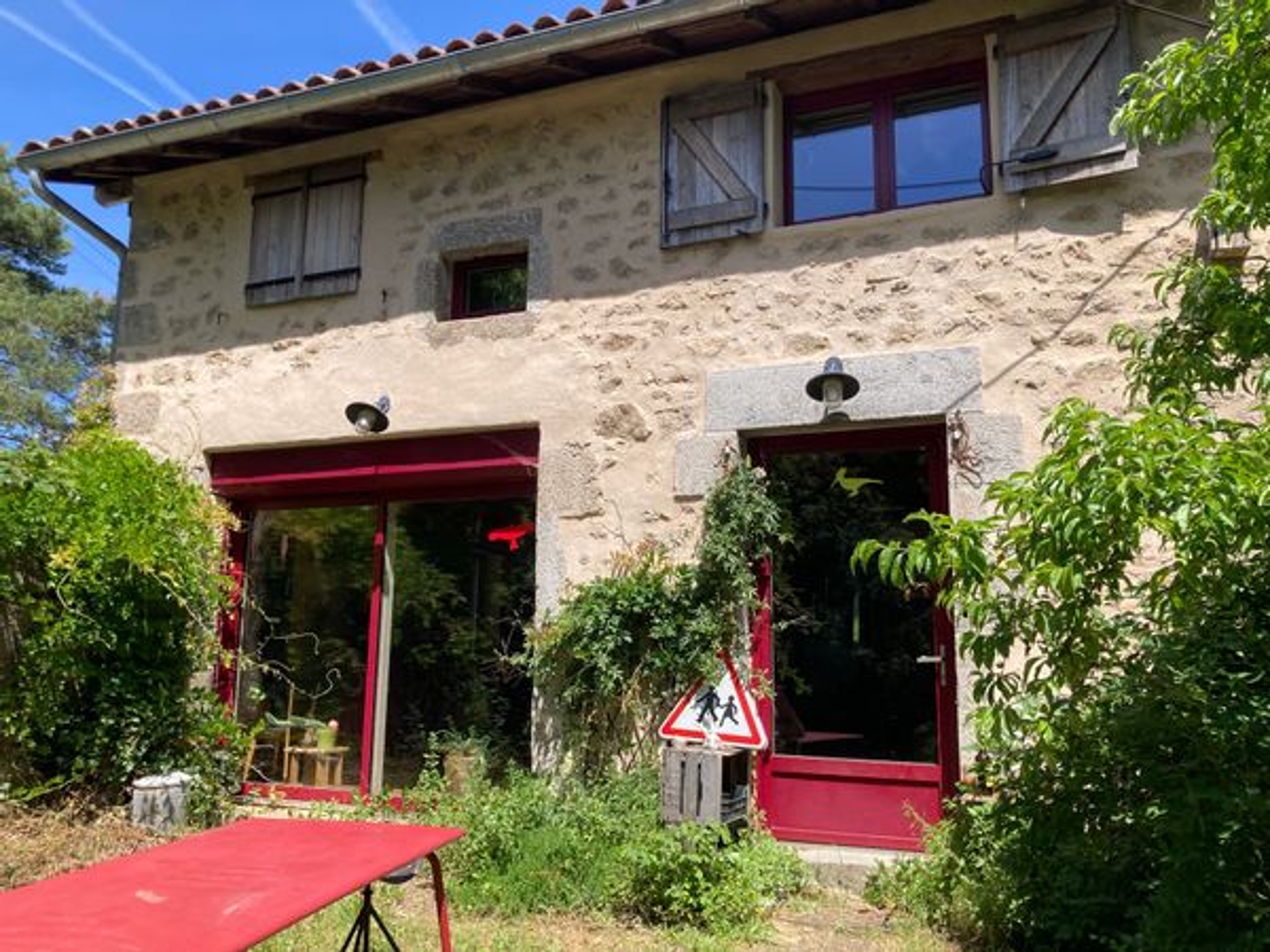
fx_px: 1027
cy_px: 476
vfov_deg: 49.7
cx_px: 635
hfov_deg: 63.4
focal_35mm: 28
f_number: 1.8
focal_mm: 3.99
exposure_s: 1/1312
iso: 20
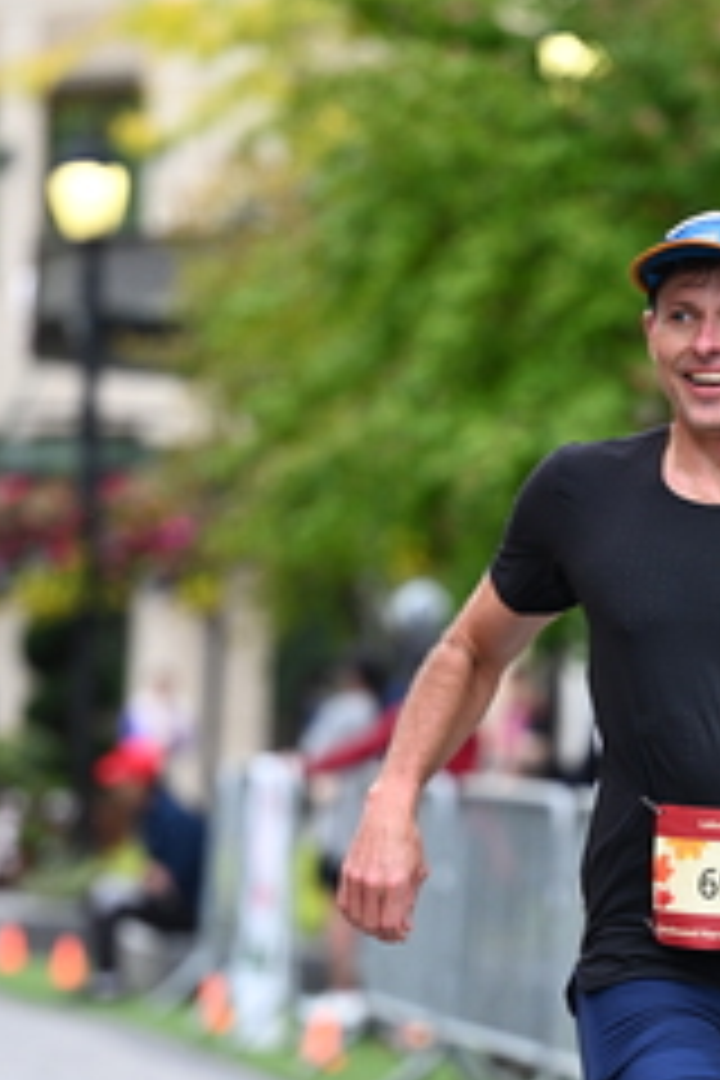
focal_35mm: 286
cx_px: 745
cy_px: 783
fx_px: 8579
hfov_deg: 4.8
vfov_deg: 7.2
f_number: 2.8
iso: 1000
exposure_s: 1/1600
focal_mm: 125
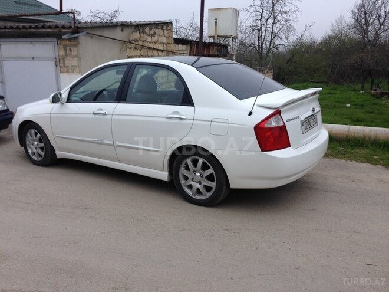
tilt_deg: -14.3
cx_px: 194
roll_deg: -0.4
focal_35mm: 33
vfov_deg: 42.9
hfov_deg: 55.4
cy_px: 146
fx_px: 371
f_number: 2.4
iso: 50
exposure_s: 1/60
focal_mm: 4.12
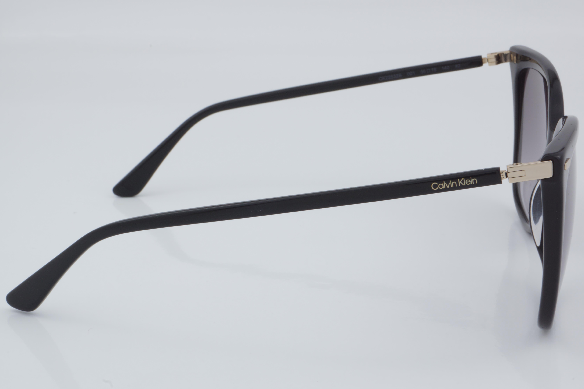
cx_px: 292
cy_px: 194
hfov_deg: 27.0
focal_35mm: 75
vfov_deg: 18.2
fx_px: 1217
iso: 100
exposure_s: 1/4
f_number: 32
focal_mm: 50
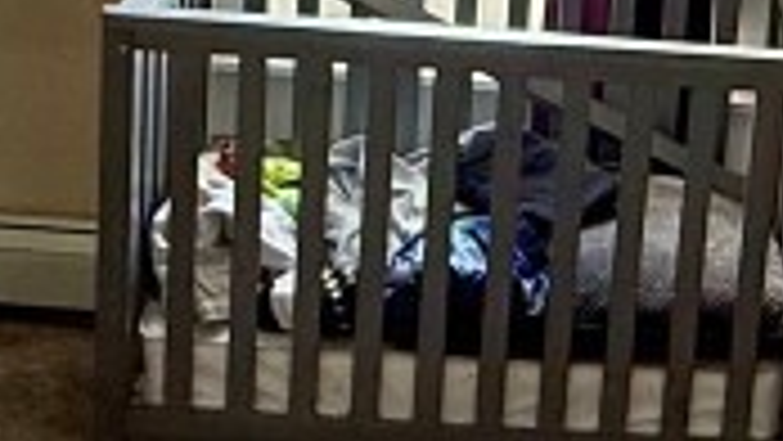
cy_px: -54
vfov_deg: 13.2
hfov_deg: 23.4
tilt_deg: -11.5
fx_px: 1869
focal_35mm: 90
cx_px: 608
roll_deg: -4.4
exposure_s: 1/99
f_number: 2.2
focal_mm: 2.22
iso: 100
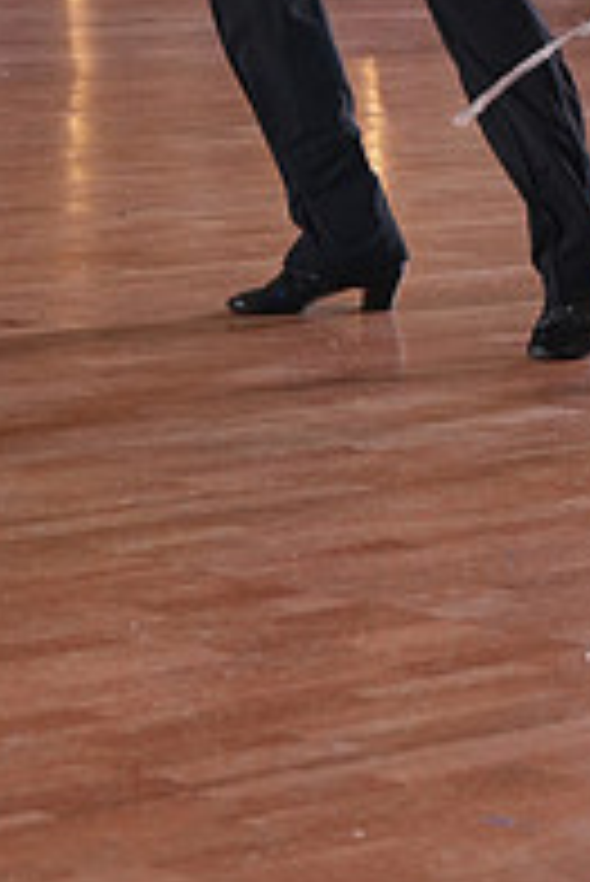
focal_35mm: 207
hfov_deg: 6.6
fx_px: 5079
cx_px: 592
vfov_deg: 9.7
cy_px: -378
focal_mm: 70
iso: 2000
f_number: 5.6
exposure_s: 1/400
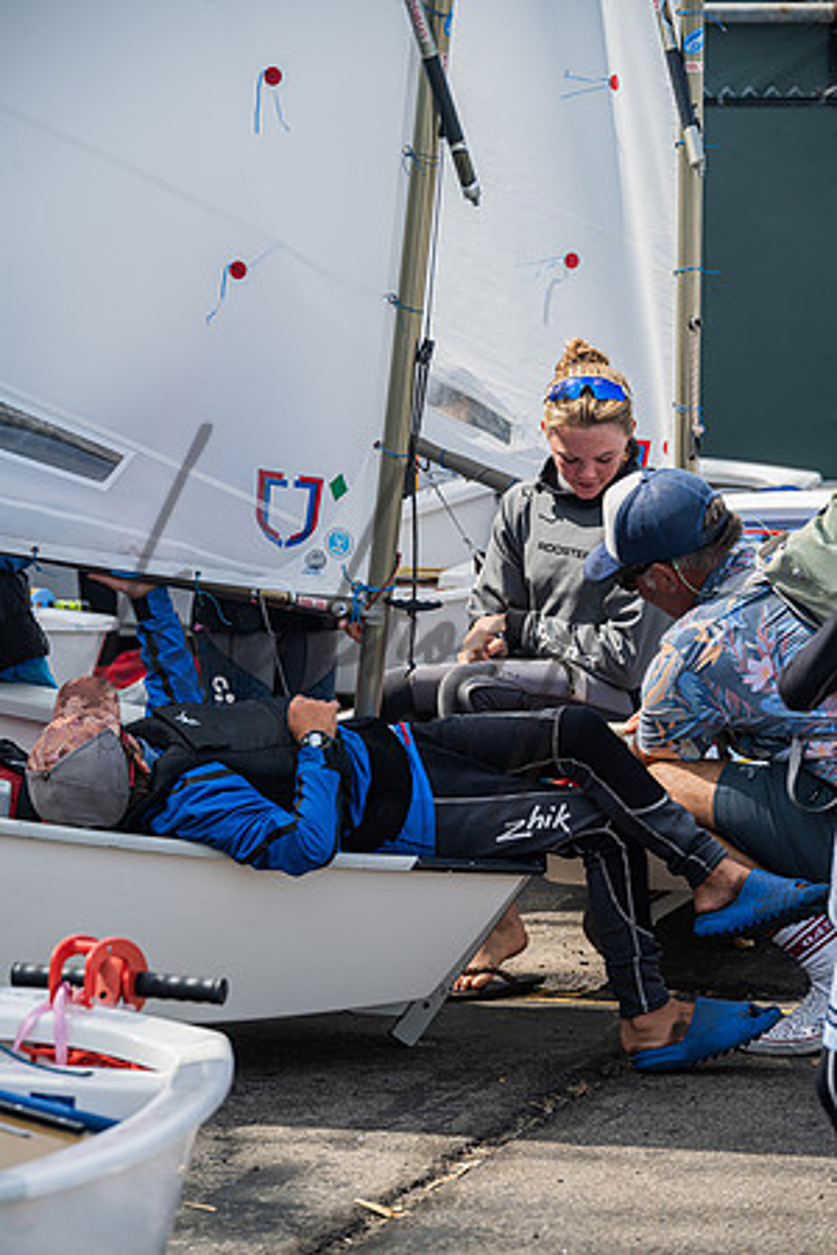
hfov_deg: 9.5
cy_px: 628
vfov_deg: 14.2
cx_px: 418
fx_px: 5056
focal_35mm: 145
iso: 250
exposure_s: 1/640
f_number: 7.1
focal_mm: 145
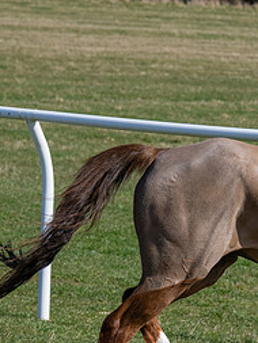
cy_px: 171
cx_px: 391
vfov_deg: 6.1
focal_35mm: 324
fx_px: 3217
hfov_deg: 4.6
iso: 200
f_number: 5
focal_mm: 84
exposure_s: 1/2000
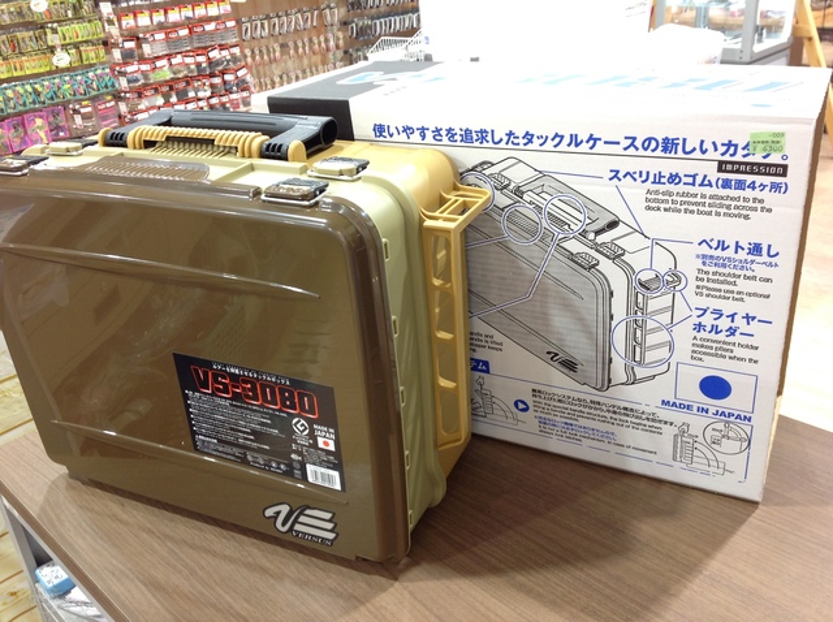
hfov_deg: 52.7
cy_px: 311
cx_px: 416
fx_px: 841
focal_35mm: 35
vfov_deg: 40.6
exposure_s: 1/15
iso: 64
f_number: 2.4
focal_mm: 4.28
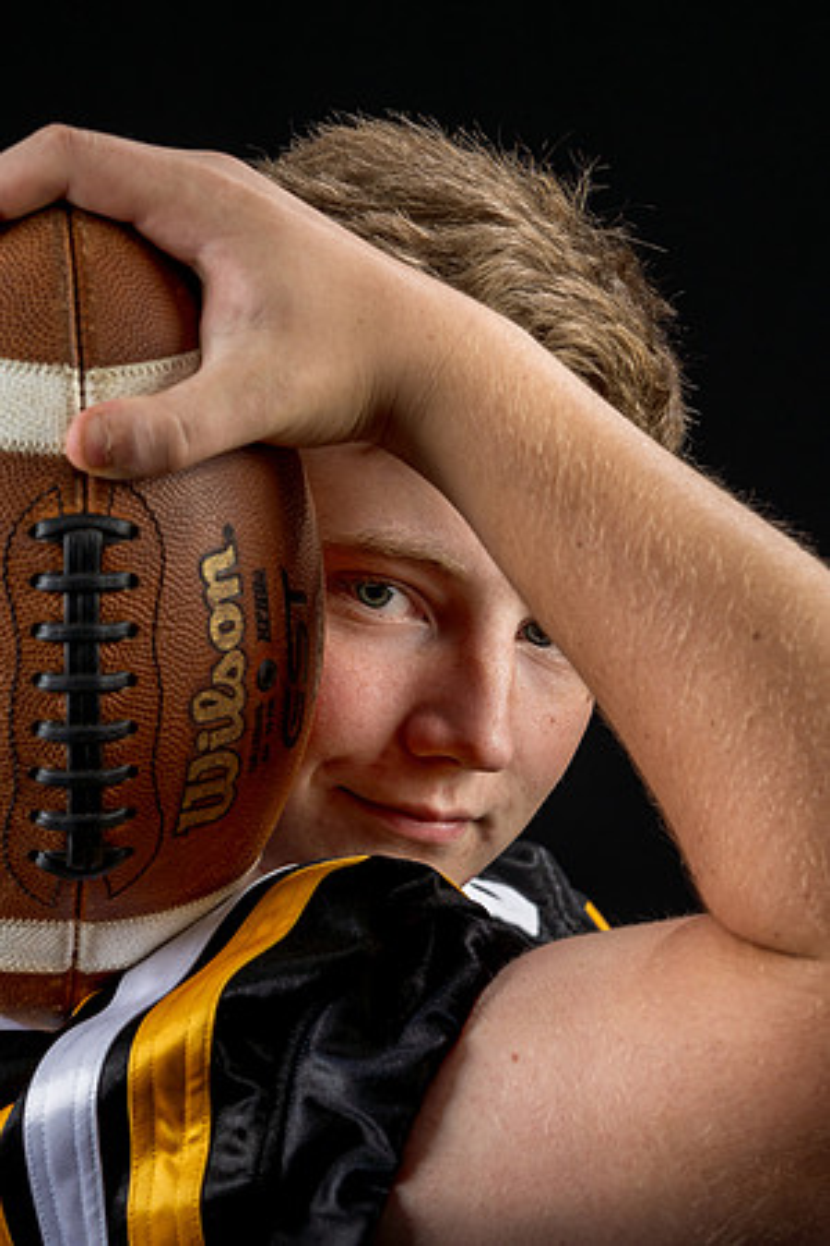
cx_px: 415
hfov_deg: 19.5
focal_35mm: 70
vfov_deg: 28.8
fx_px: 2421
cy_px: 623
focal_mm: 70
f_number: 6.3
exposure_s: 1/160
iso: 125
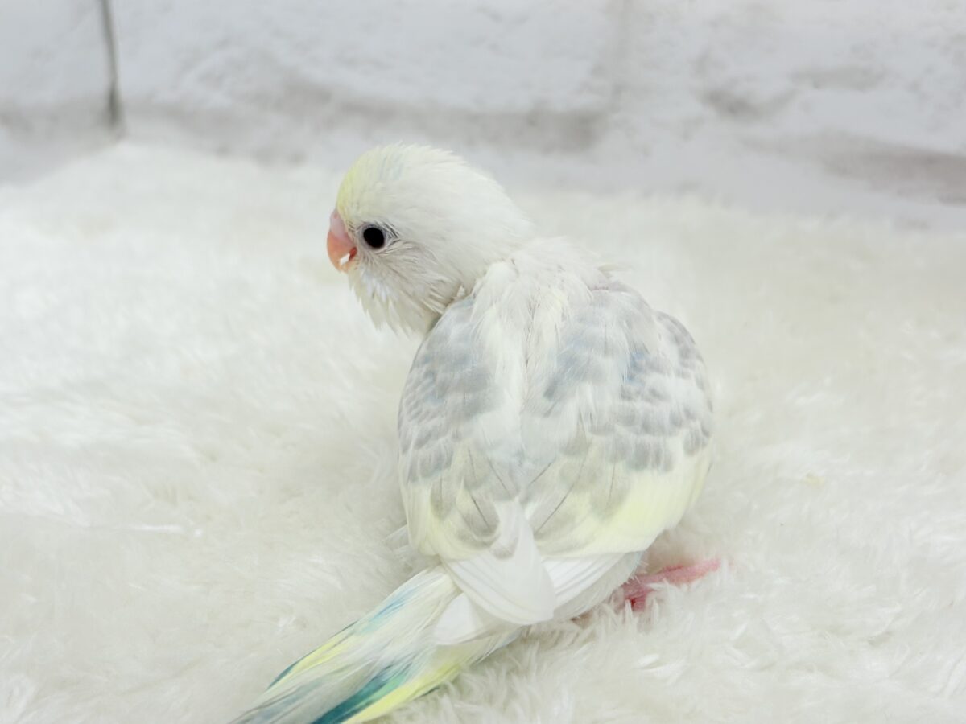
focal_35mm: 52
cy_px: 362
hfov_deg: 36.8
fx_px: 1451
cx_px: 483
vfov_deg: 28.0
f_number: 1.6
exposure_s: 1/100
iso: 50
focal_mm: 5.96
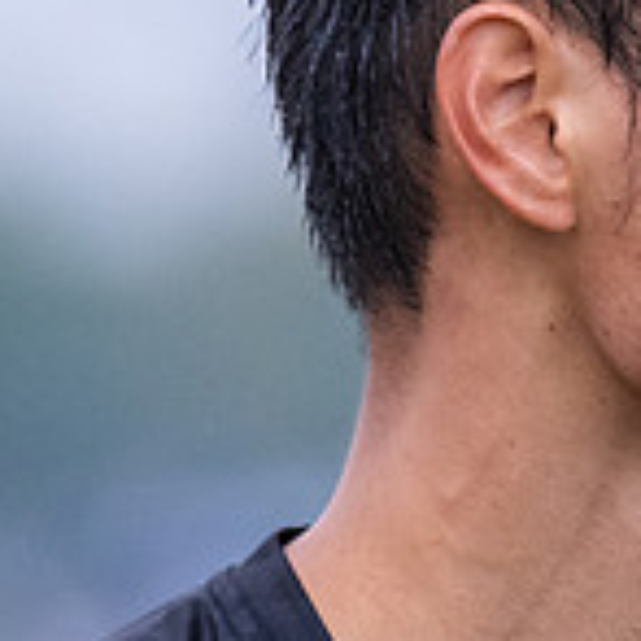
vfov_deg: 1.0
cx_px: 785
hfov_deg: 1.0
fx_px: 36726
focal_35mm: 1753
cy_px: 689
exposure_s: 1/2000
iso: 1600
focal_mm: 300
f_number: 4
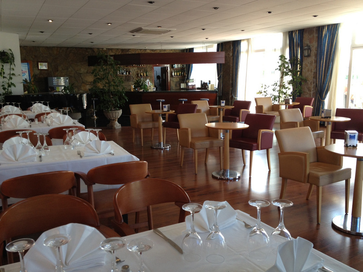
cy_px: 136
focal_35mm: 35
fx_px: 367
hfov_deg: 52.6
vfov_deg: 40.7
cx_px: 182
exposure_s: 1/40
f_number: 2.4
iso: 64
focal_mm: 4.28
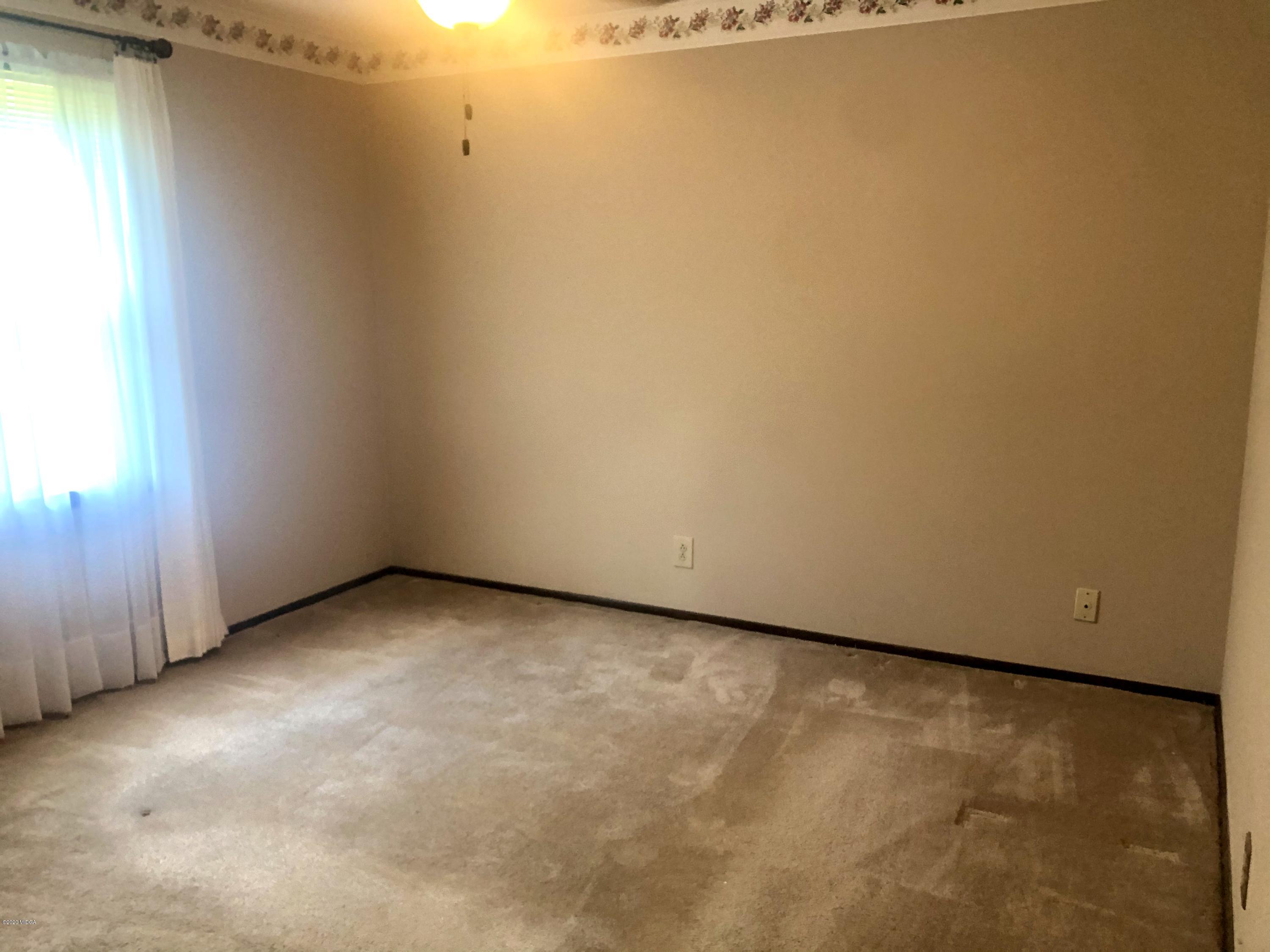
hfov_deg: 63.4
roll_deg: +0.7
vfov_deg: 49.7
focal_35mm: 28
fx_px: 1027
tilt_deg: -10.1
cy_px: 476
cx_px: 635
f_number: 1.8
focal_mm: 4
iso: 400
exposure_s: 1/30
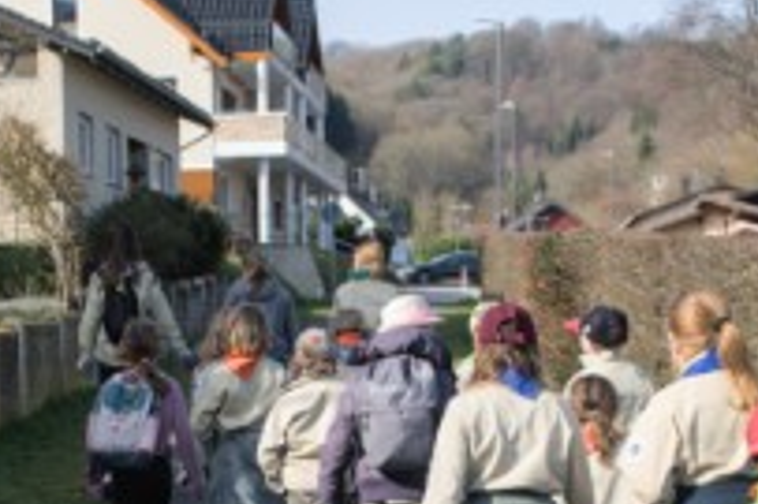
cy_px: 560
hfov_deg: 19.8
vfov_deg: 13.0
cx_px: 280
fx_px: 2167
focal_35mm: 103
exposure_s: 1/500
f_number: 3.5
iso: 200
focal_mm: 29
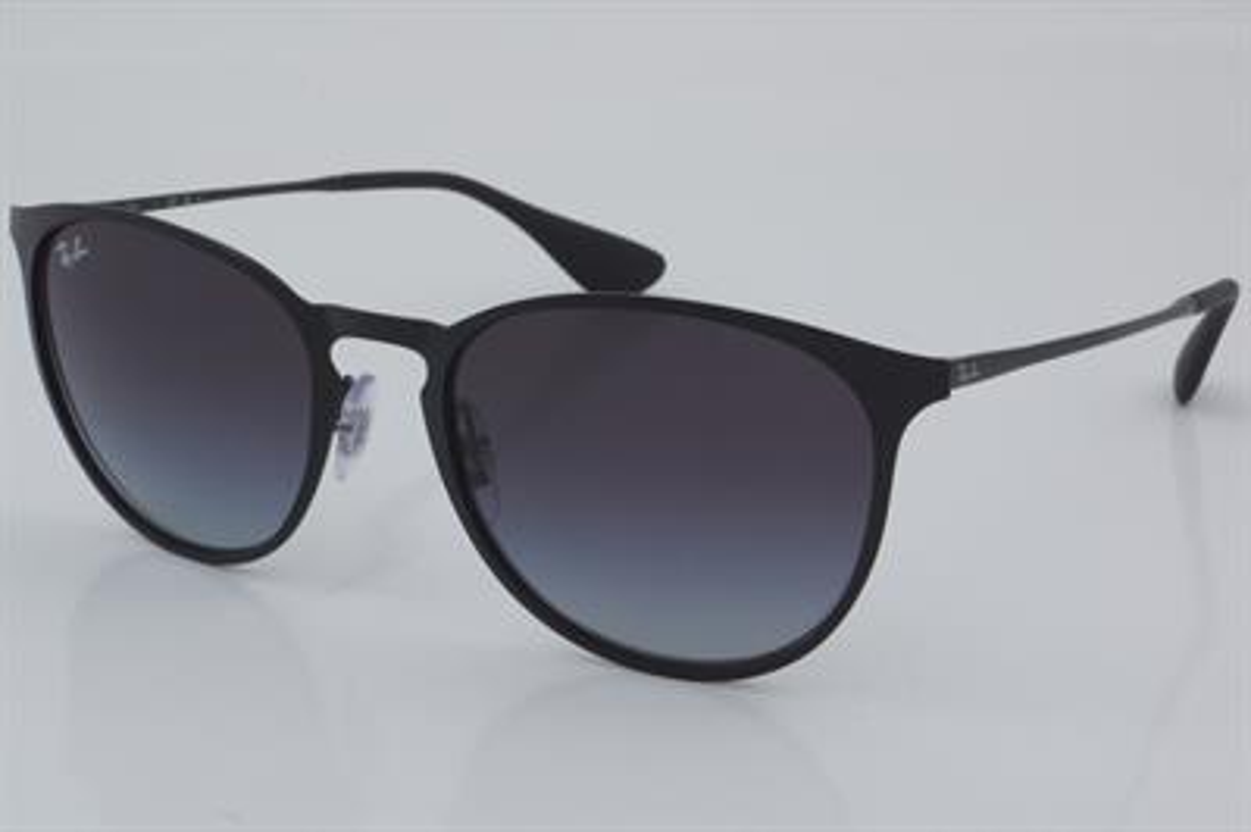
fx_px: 2604
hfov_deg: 27.0
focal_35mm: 75
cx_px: 626
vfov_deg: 18.2
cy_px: 416
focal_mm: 50
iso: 100
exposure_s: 1/4
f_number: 32
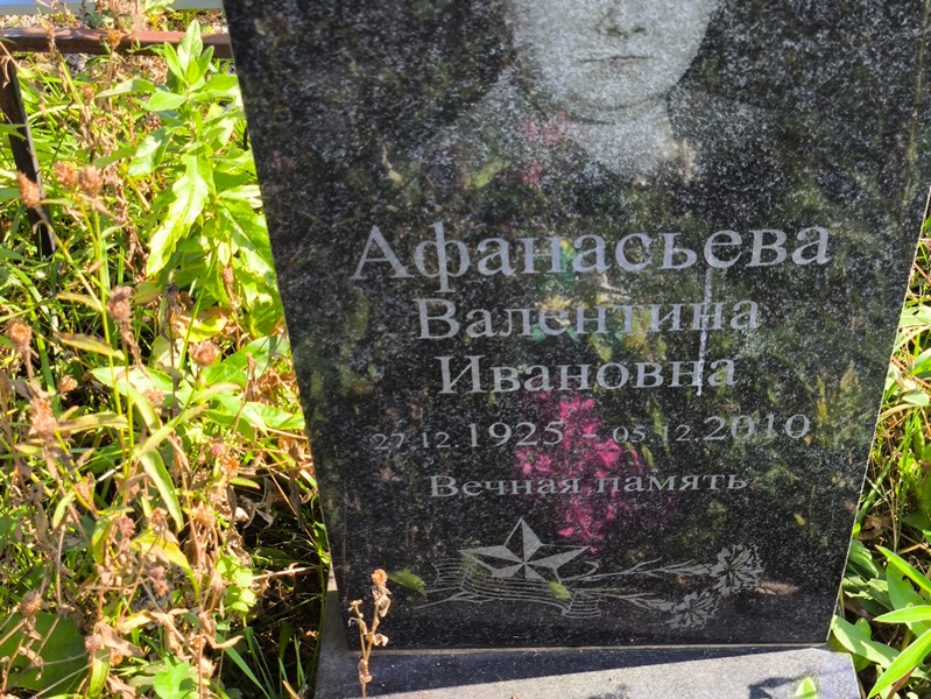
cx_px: 466
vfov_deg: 29.1
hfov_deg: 38.2
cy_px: 350
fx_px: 1345
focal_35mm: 50
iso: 50
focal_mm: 4.71
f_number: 1.7
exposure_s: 1/285
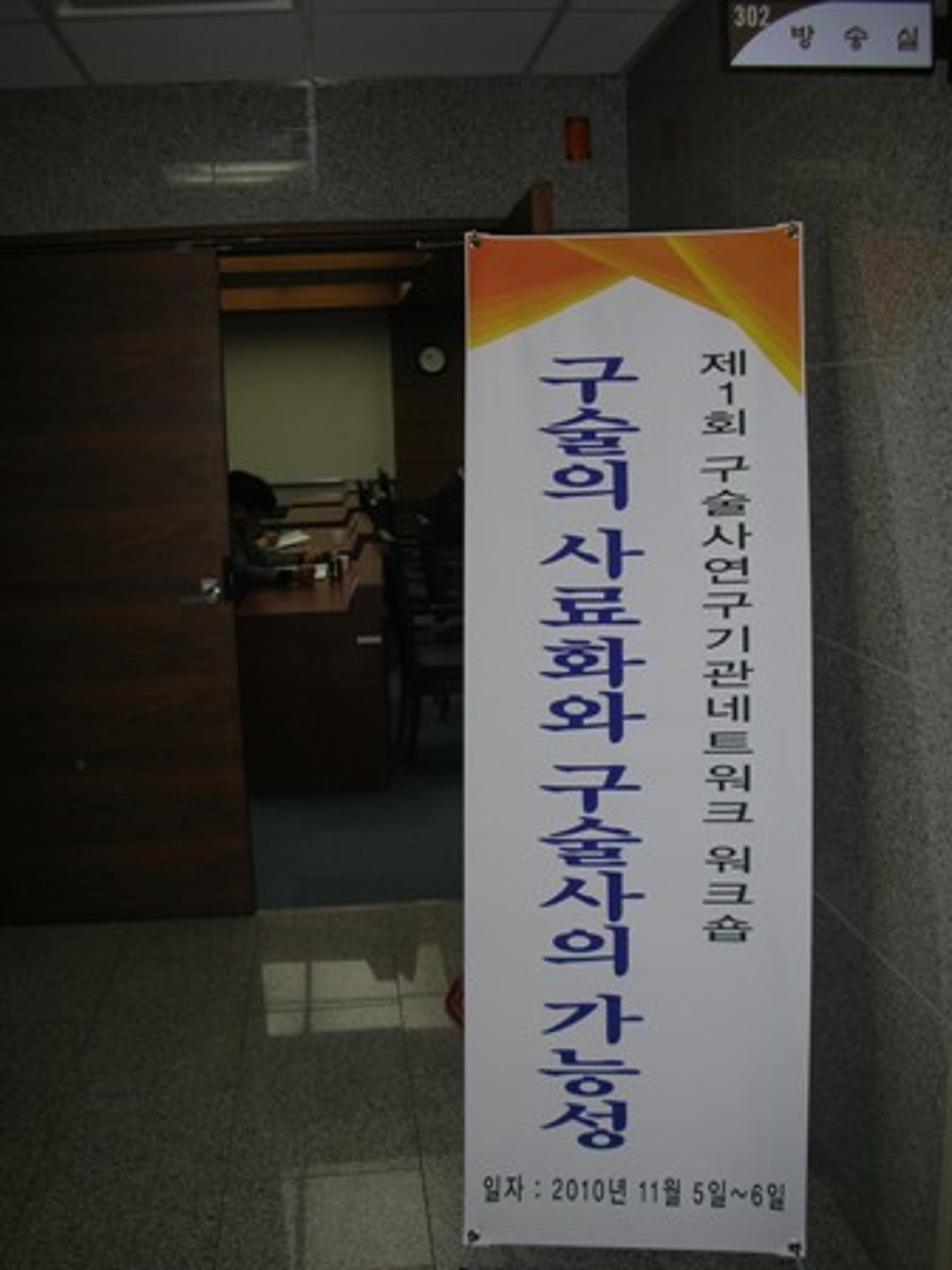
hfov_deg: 40.7
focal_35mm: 35
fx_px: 1283
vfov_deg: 52.6
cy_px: 635
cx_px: 476
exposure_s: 1/60.1
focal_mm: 5.8
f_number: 3
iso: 50
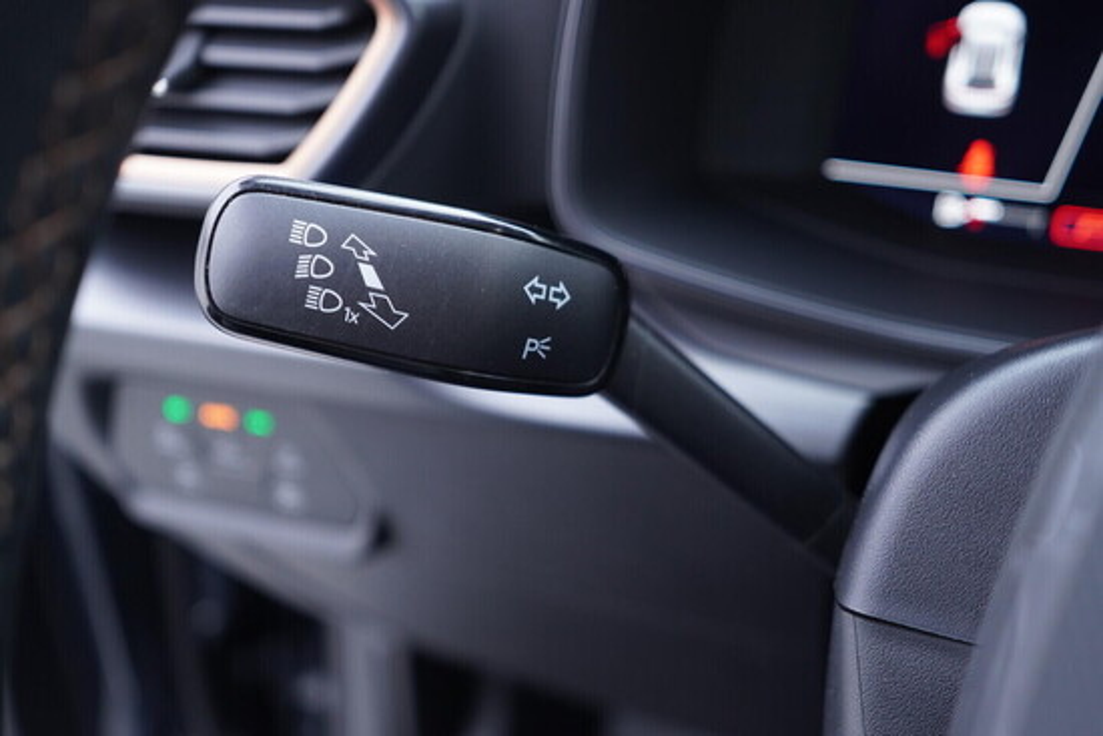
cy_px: 368
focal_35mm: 36
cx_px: 552
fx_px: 1103
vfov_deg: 36.9
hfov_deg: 53.1
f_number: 2.8
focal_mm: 24
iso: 400
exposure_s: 1/40
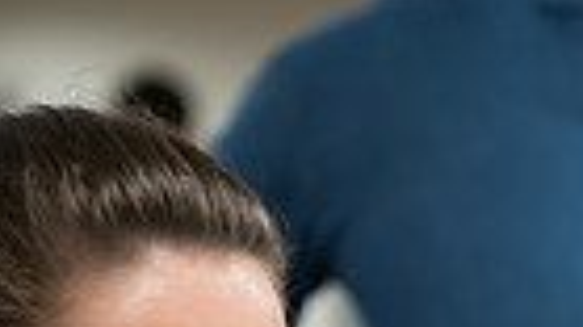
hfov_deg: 7.1
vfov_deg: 4.0
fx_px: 4650
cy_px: 807
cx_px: 787
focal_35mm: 301
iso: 640
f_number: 2.8
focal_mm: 62
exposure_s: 1/60
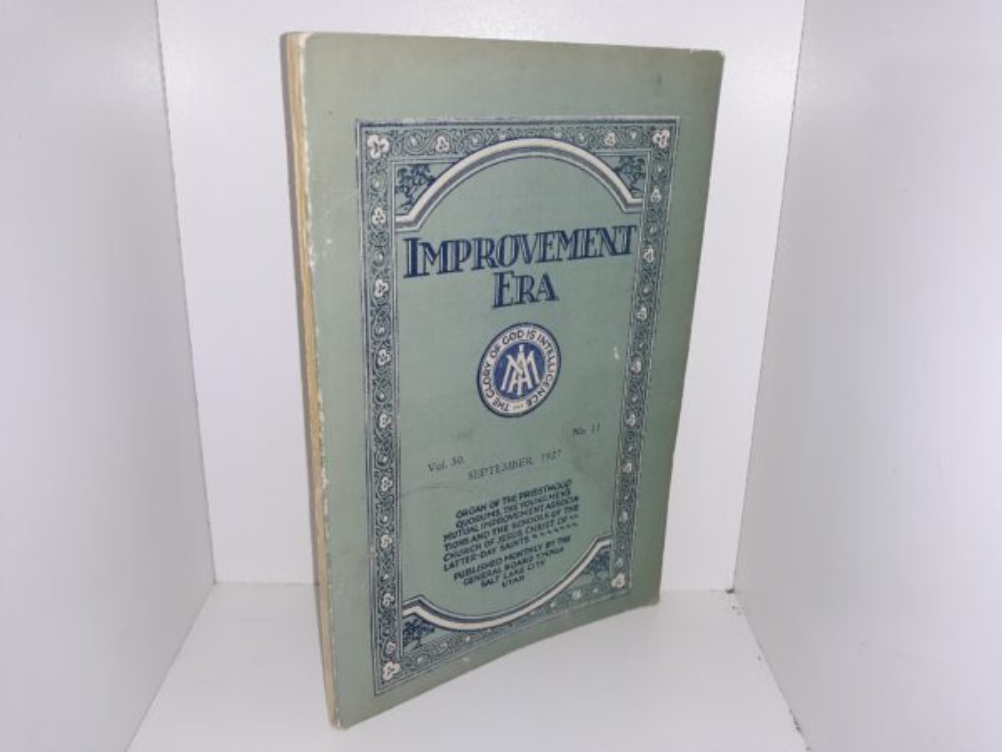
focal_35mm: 28
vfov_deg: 49.7
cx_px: 501
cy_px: 376
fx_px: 810
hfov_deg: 63.4
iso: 40
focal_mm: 3.7
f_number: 1.7
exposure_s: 1/133
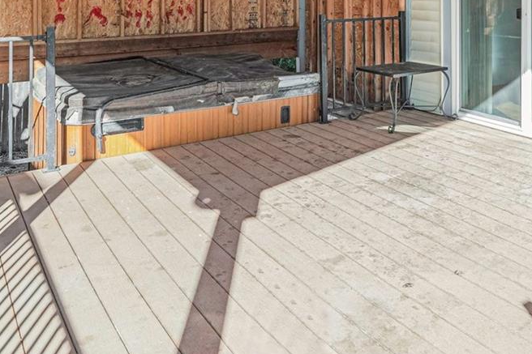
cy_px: -19
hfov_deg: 46.0
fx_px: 576
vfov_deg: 31.0
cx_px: 453
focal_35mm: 39
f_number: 8
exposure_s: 1/80
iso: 100
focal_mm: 16
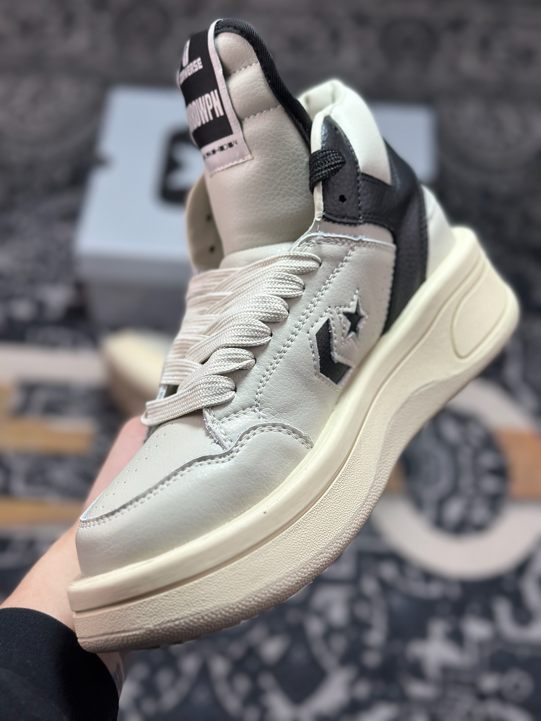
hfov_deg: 30.3
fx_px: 1000
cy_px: 360
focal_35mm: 48
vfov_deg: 39.7
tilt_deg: -54.0
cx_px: 270
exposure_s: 1/1073
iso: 80
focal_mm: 6.86
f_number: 1.78
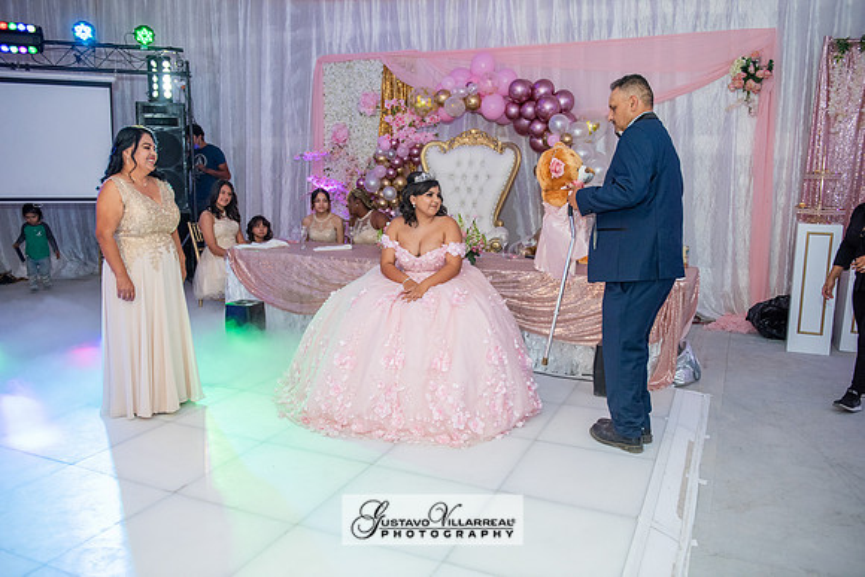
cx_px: 432
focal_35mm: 29
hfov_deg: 63.6
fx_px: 697
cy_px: 288
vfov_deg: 45.0
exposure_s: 1/160
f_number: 3.5
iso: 1250
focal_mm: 29
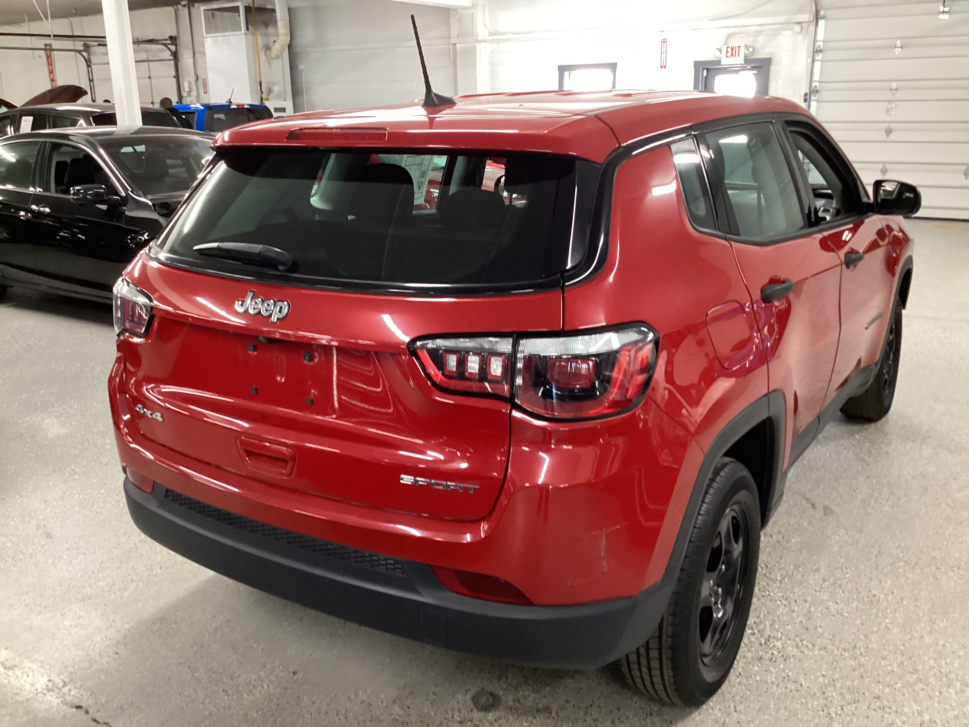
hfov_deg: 58.4
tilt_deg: -17.1
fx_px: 868
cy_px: 364
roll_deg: +0.5
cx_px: 484
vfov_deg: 45.4
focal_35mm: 31
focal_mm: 3.3
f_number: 2.4
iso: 320
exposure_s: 1/33
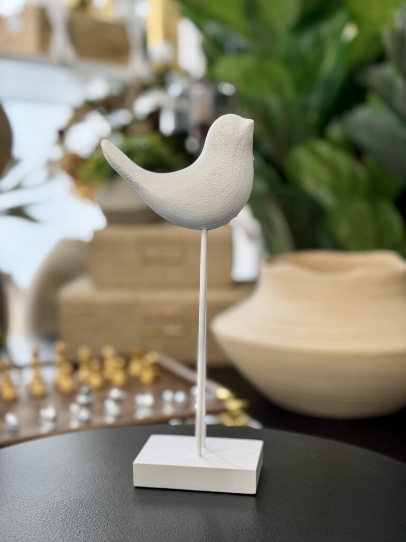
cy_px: 271
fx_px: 751
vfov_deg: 39.7
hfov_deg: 30.3
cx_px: 203
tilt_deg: -6.1
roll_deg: +0.0
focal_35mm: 48
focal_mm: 6.76
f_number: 1.78
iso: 160
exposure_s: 1/128
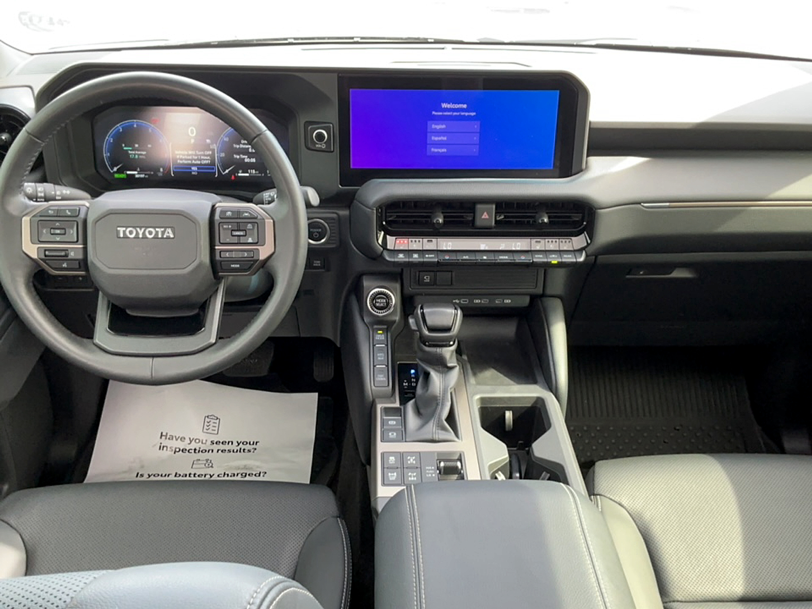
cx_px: 406
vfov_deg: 46.8
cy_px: 304
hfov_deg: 60.0
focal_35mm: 30
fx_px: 704
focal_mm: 3
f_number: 1.8
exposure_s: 1/60
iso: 64
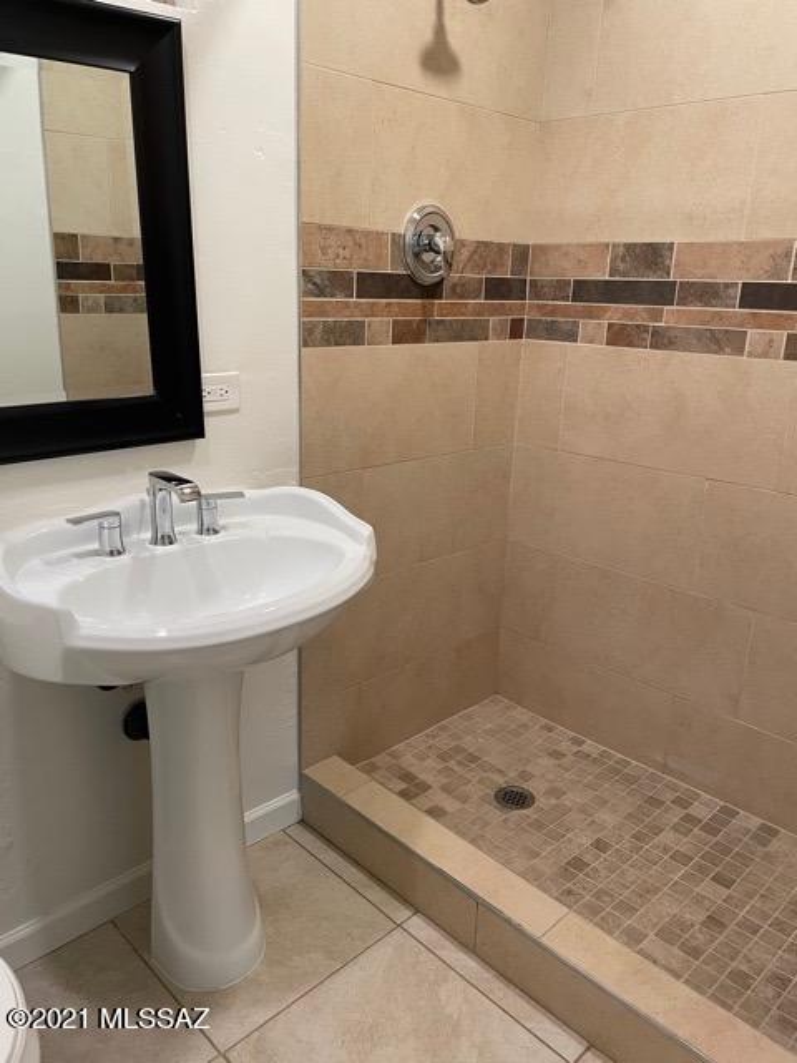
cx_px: 398
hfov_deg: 53.1
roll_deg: -1.6
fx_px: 798
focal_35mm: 26
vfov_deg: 67.3
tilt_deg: -16.8
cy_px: 532
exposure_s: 1/60
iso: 80
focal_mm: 4.2
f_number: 1.6
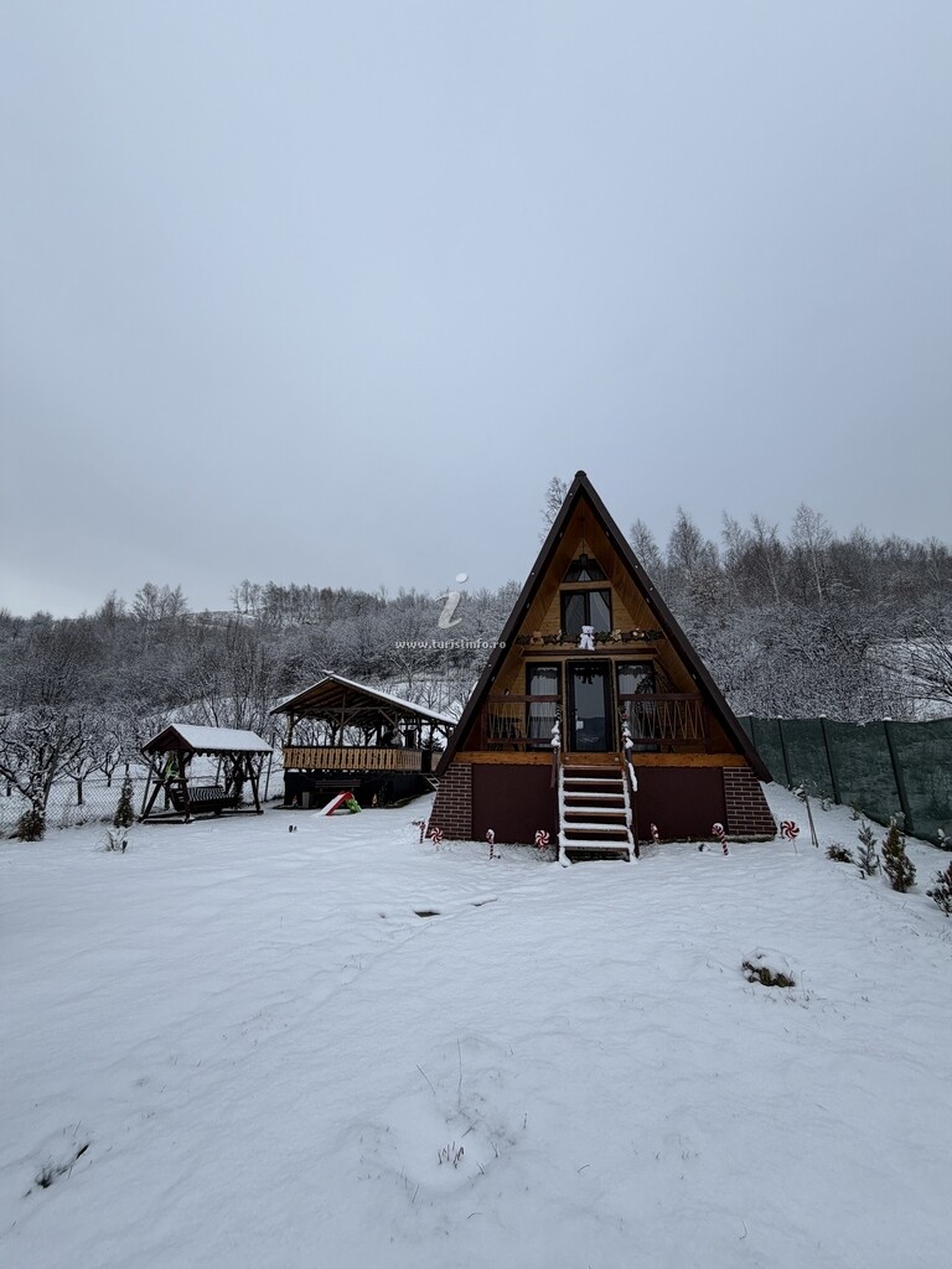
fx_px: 513
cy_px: 634
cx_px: 476
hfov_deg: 85.7
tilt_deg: +15.6
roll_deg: -1.1
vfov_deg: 102.1
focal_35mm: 14
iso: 40
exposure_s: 1/751
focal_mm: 2.22
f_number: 2.2
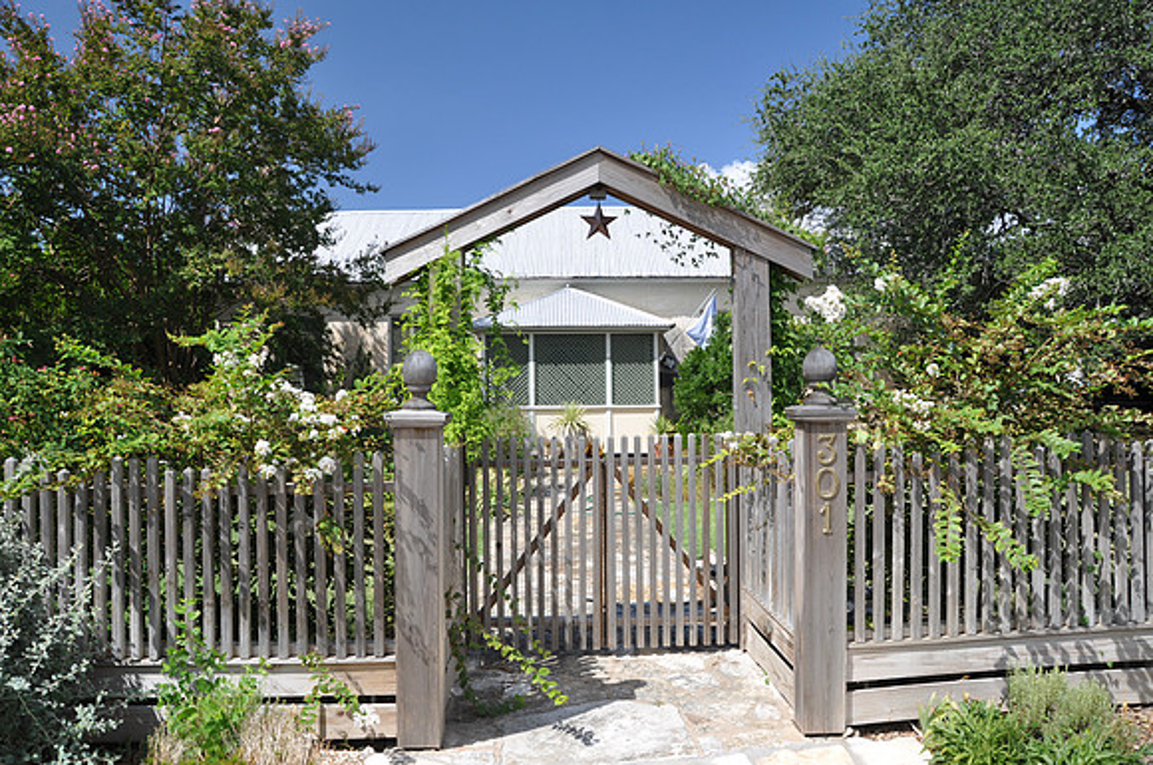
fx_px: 864
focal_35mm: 27
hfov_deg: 67.5
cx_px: 576
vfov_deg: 47.8
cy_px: 382
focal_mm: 18
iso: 200
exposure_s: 1/200
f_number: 7.1
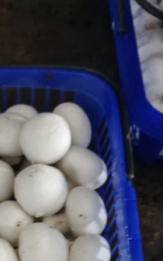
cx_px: -2
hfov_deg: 21.5
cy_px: 296
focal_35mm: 58
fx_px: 412
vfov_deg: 30.8
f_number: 1.88
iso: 6490
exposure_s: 1/16.7
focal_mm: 5.59
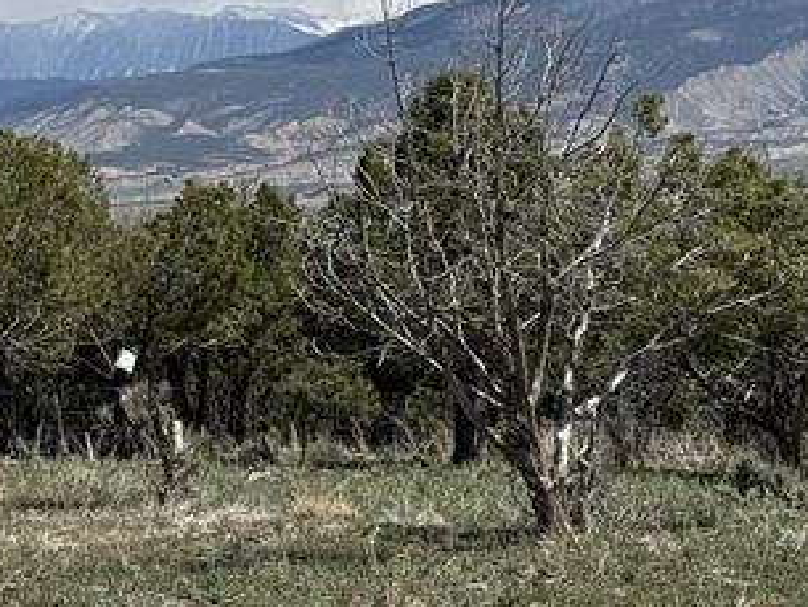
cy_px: -5
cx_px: -114
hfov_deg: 12.0
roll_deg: +1.2
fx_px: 3760
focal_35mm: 161
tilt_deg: +2.0
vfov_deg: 9.2
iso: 80
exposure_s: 1/8772
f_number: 1.78
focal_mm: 6.76
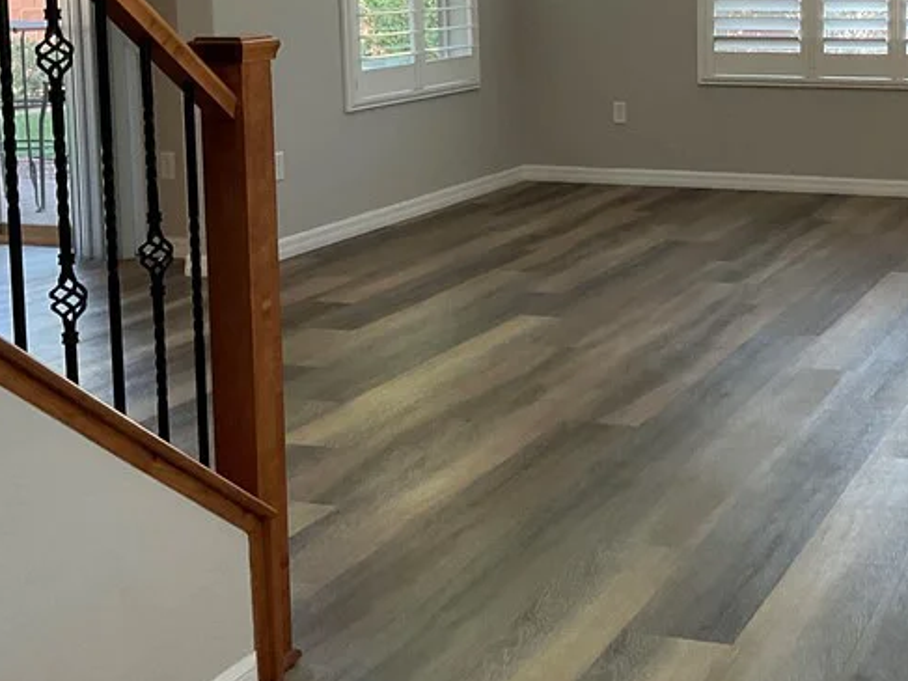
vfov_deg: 23.7
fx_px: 1600
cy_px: 134
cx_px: 742
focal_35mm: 61
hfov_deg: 30.8
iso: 100
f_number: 1.8
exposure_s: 1/60
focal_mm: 3
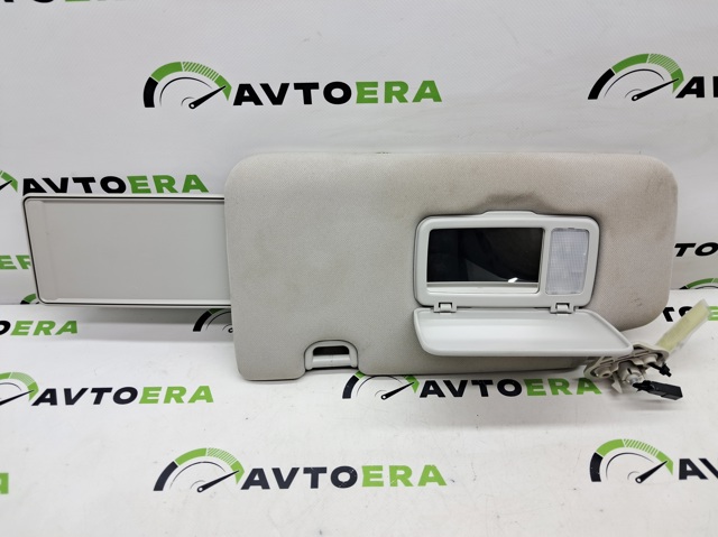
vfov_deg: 51.3
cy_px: 268
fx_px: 560
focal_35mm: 27
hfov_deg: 65.4
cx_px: 359
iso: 50
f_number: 1.8
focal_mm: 4
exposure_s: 1/50
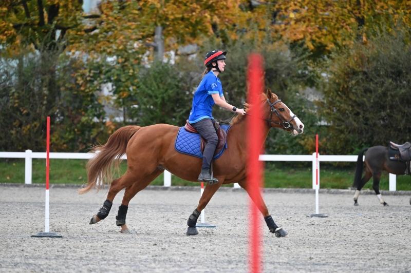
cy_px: 136
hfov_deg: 8.6
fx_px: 2738
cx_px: 206
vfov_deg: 5.7
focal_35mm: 240
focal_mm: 240
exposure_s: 1/1250
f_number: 5.6
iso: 8000
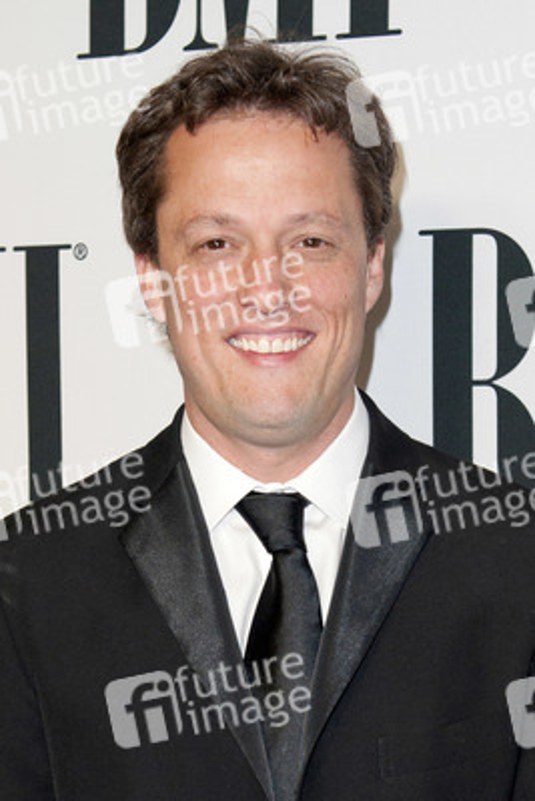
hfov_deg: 30.5
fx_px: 980
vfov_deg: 44.5
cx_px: 268
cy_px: 400
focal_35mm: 44
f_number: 4
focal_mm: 44
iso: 500
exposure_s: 1/400
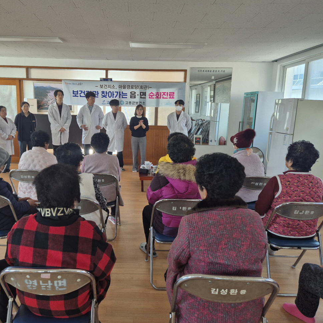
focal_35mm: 28
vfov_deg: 57.3
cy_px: 157
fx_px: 296
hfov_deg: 57.0
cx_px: 136
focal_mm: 5.4
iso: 64
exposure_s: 1/120
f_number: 1.8
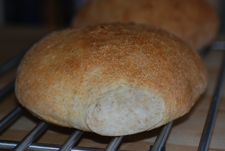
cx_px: 112
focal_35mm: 90
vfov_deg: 15.2
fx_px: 563
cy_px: 76
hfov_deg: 22.6
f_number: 3.3
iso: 200
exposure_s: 1/60
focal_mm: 60
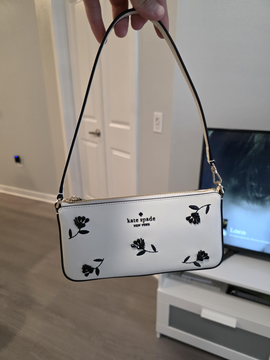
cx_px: 135
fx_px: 239
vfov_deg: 73.9
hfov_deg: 58.9
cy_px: 180
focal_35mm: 23
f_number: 1.7
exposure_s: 1/120
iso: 1000
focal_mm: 6.3
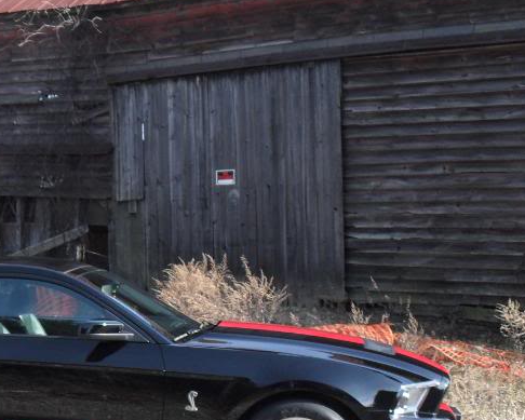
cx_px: 72
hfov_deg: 25.7
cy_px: 350
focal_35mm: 72
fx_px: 1119
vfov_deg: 21.0
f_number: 2.8
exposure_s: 1/350
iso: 100
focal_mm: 6.2
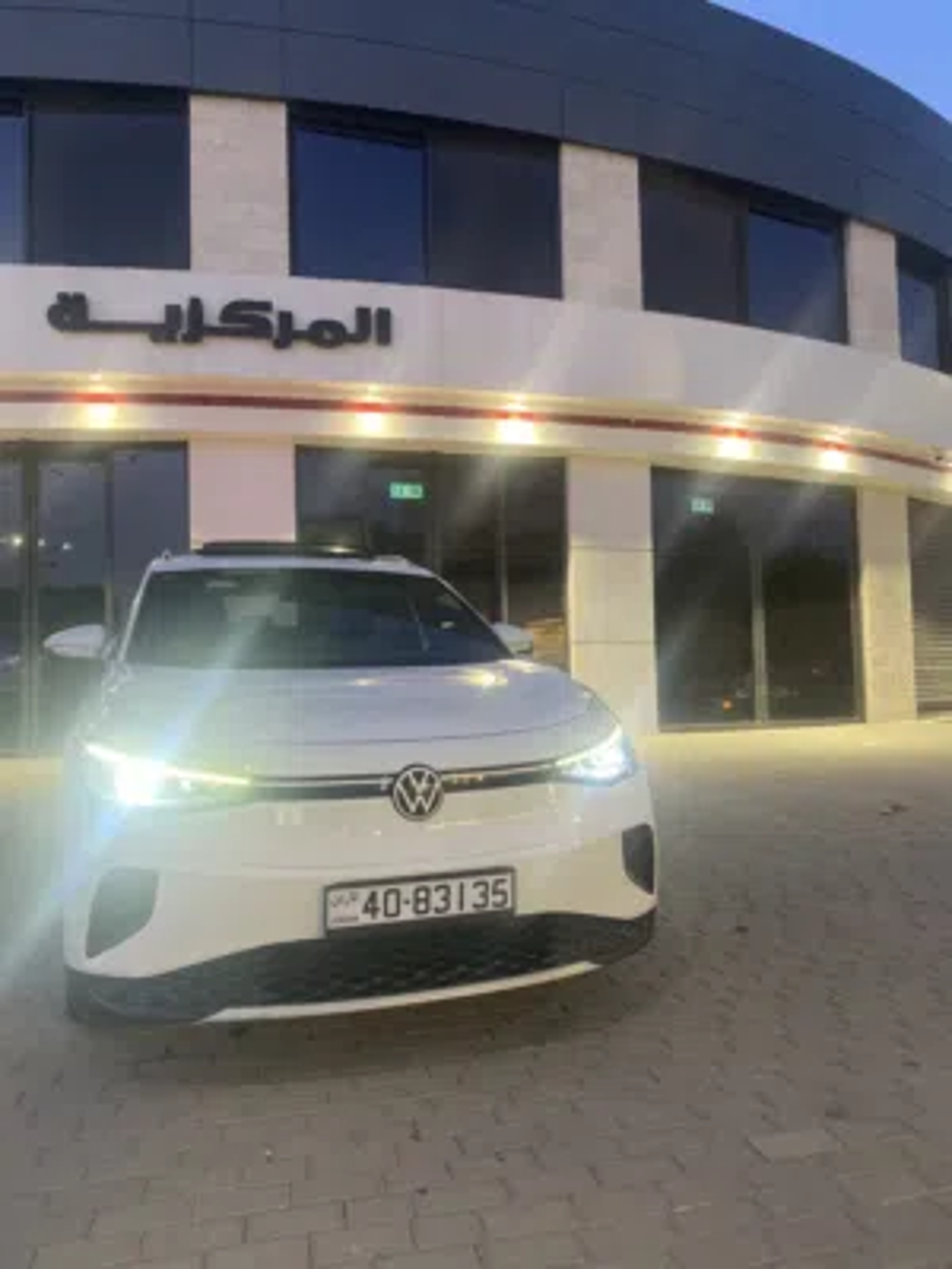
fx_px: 953
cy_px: 634
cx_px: 476
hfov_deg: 53.1
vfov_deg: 67.3
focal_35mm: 26
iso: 320
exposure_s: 1/50
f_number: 1.8
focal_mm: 4.25
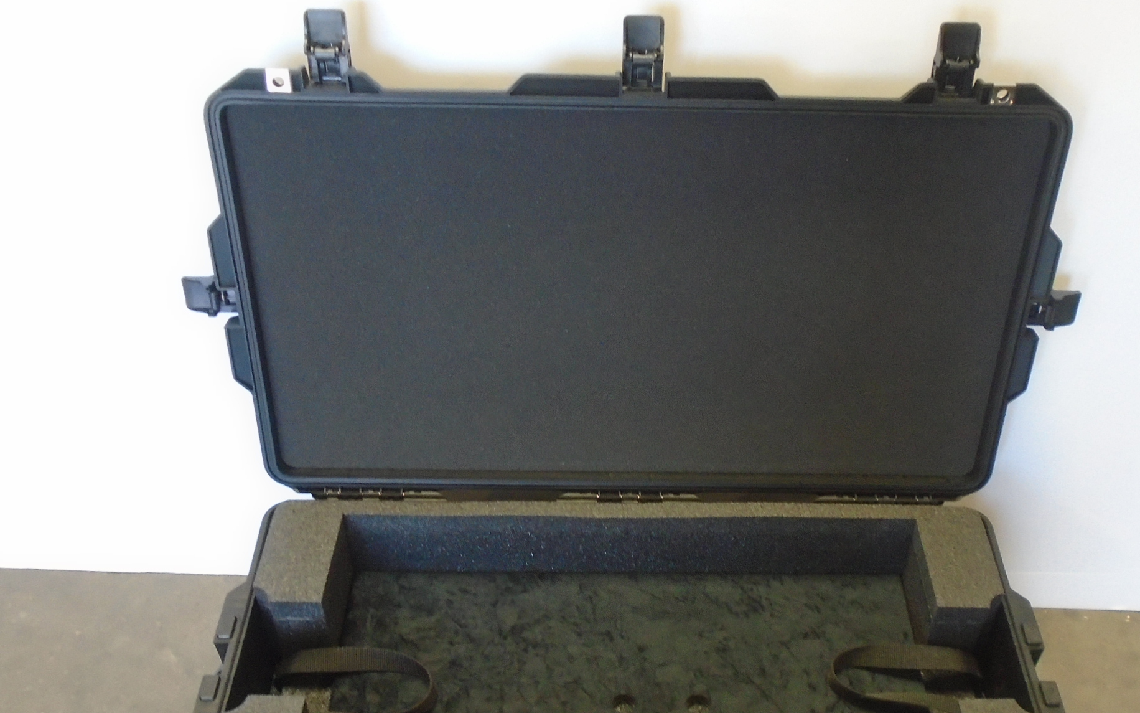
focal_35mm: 39
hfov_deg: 50.3
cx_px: 632
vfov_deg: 32.3
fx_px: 1212
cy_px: 506
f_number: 3.2
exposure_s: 1/30
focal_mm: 4.6
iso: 250
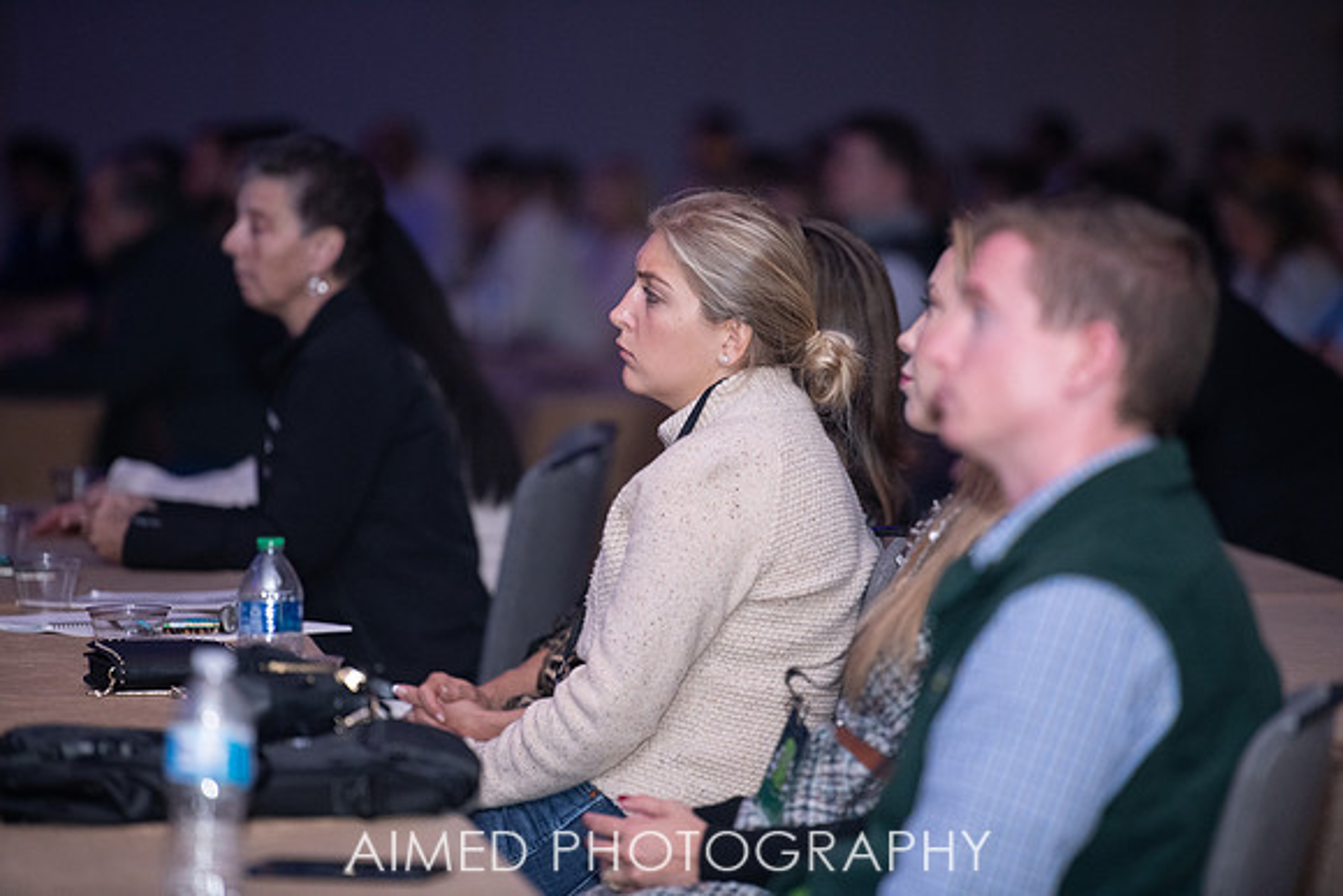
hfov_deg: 10.3
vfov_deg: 6.9
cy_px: 448
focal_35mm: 200
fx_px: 7463
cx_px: 672
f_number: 3.2
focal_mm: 200
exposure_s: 1/250
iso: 1600
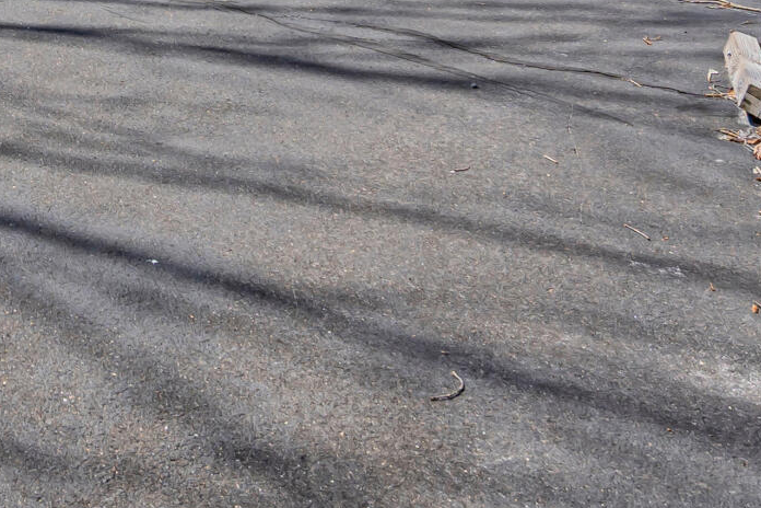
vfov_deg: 17.3
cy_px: -304
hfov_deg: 26.8
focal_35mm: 69
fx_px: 1458
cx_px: -87
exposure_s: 1/320
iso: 200
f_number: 8
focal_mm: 16
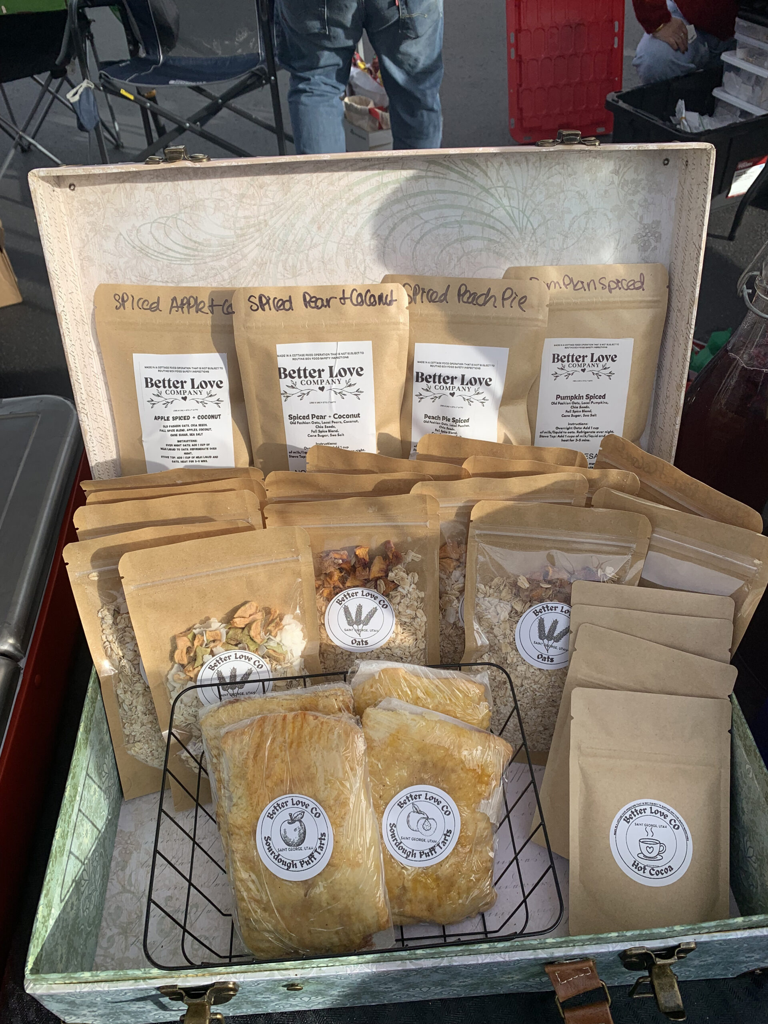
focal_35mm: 26
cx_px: 384
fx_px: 769
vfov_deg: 67.3
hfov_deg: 53.1
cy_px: 512
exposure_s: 1/1350
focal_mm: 4.25
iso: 25
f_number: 1.8
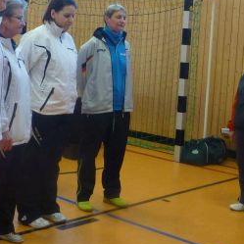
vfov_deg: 33.4
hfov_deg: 32.4
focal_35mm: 51
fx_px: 407
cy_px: 131
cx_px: 200
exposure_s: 1/60
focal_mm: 4.3
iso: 320
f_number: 3.3
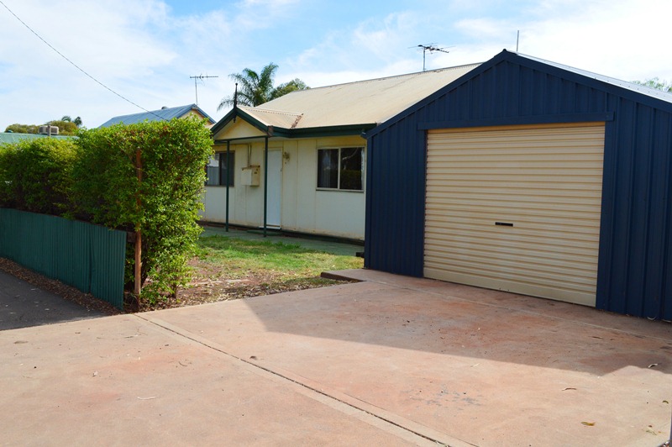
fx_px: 615
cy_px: 224
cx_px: 336
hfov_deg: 57.3
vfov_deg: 39.9
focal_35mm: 33
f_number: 11
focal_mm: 22
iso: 400
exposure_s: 1/400
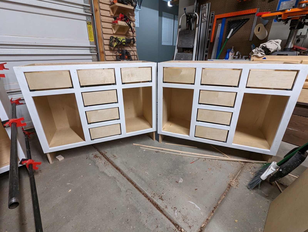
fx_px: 143
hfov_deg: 94.4
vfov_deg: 78.2
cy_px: 116
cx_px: 154
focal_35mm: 16
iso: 157
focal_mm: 2.35
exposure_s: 1/24
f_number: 2.2
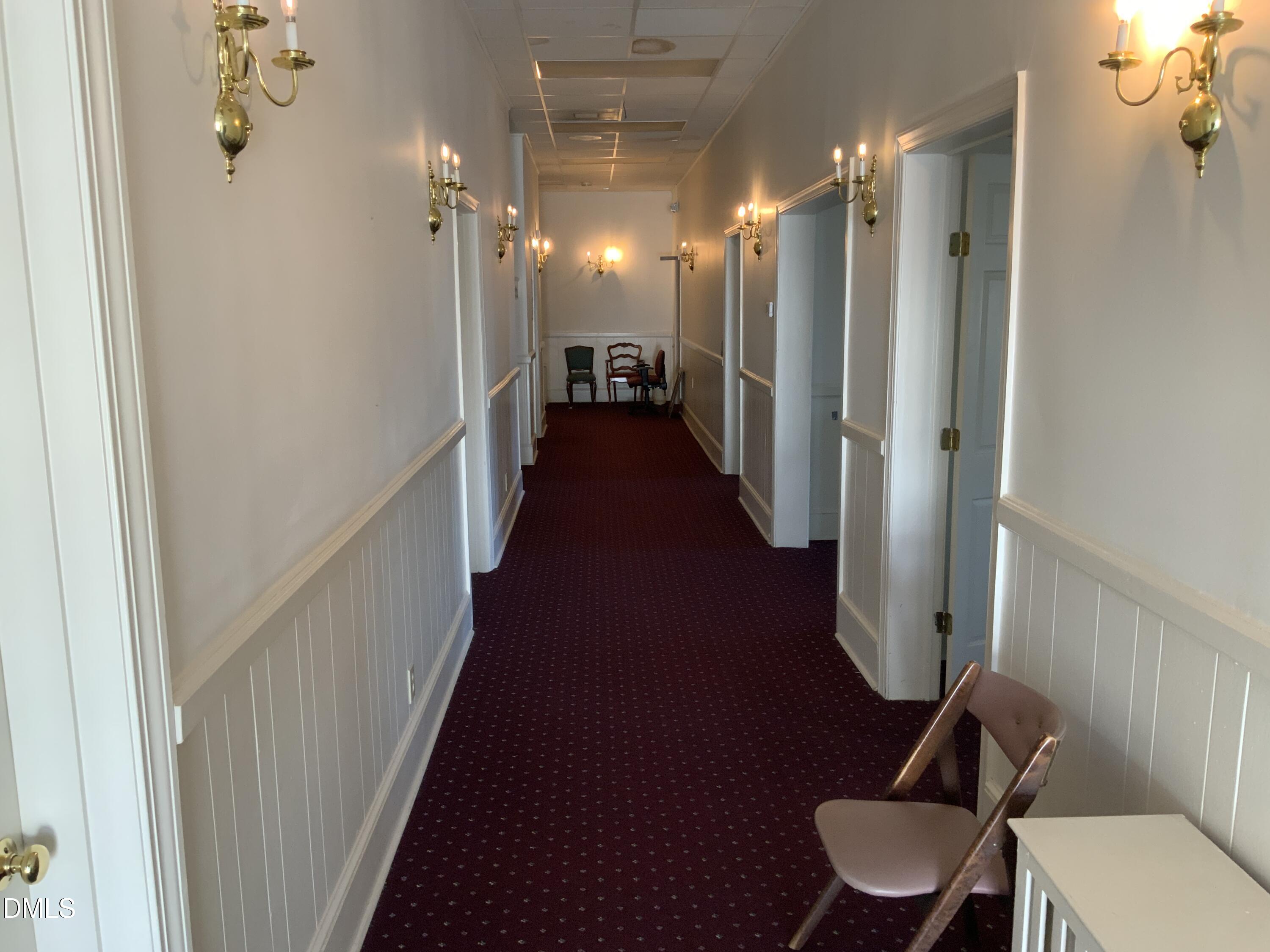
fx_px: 1064
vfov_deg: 48.2
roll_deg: -0.7
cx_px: 635
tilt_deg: -8.2
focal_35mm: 29
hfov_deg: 61.7
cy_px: 476
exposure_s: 1/60
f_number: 1.8
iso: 125
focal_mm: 3
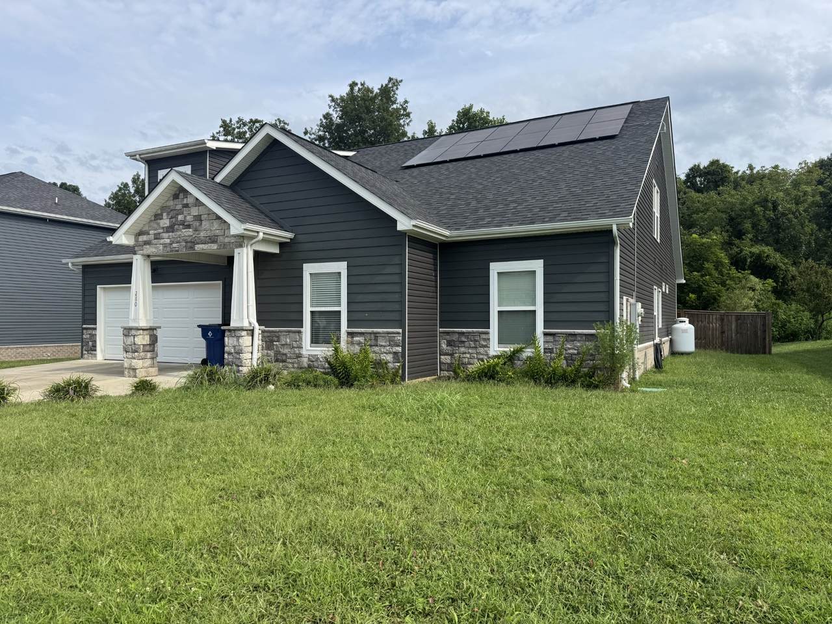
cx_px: 416
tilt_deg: +0.2
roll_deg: -0.9
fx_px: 577
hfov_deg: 71.6
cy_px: 312
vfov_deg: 56.8
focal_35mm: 24
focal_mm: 6.76
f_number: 1.78
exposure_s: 1/2959
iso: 80
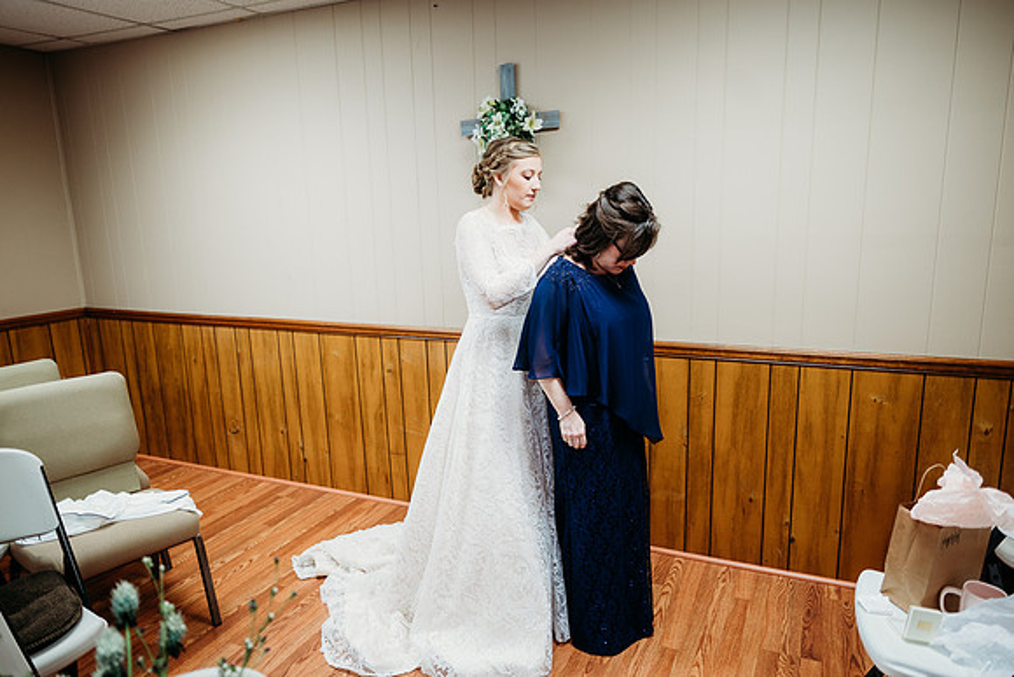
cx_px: 507
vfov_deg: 53.2
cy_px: 338
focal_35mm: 24
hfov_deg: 73.7
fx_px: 676
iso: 400
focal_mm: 24
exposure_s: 1/125
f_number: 1.8
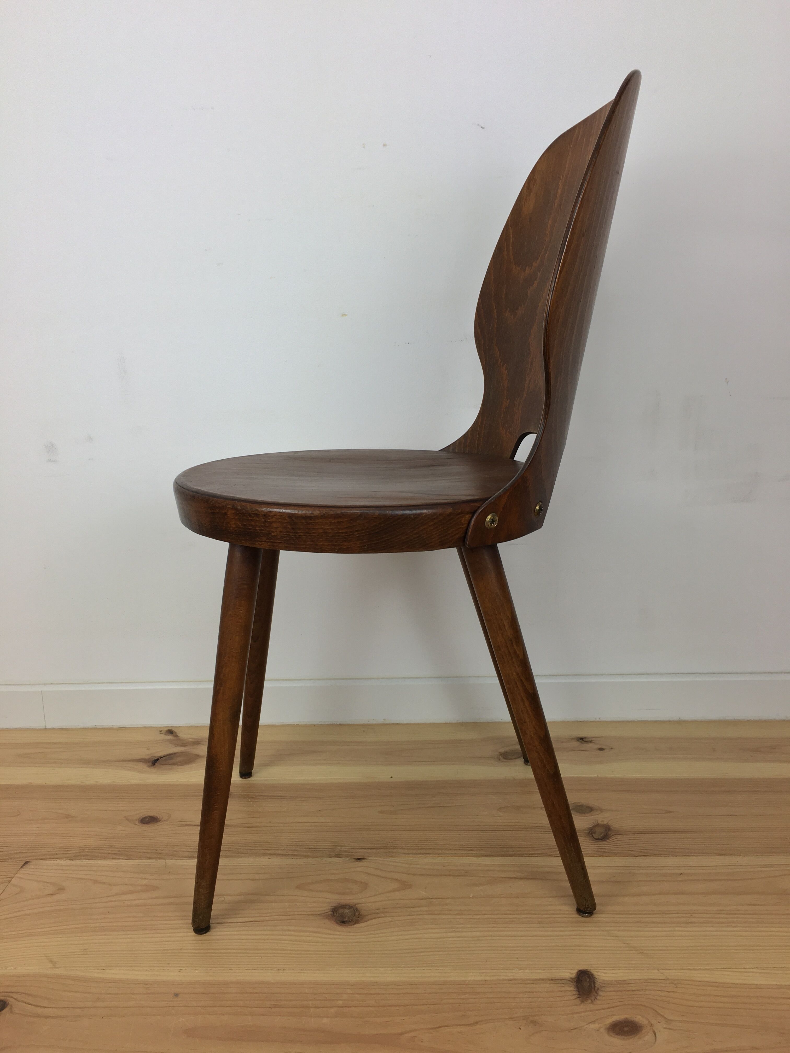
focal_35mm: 29
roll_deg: +2.5
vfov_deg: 61.7
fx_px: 882
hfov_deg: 48.2
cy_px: 526
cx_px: 395
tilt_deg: -13.1
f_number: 2.2
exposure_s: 1/50
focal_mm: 4.15
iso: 25
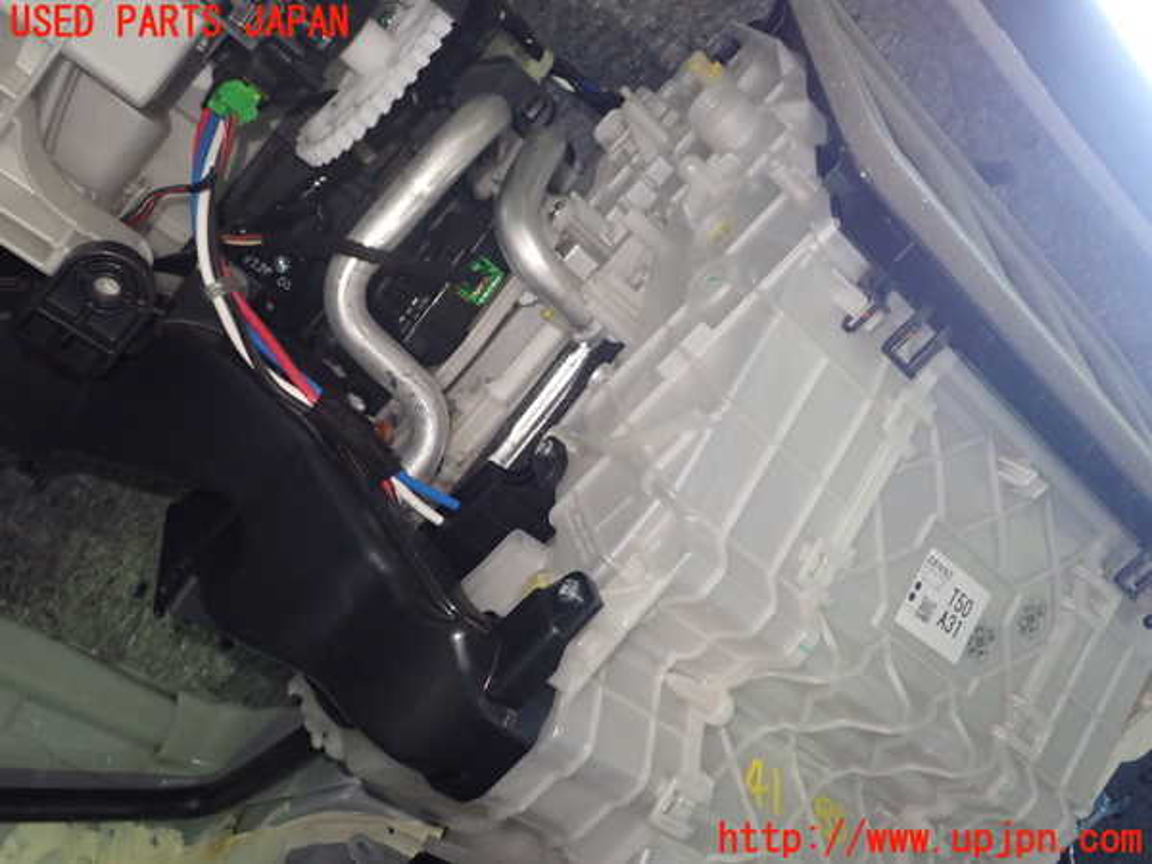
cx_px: 576
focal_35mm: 32
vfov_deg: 44.2
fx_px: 1065
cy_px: 432
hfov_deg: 56.8
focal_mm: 5.79
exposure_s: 1/30
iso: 640
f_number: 2.4
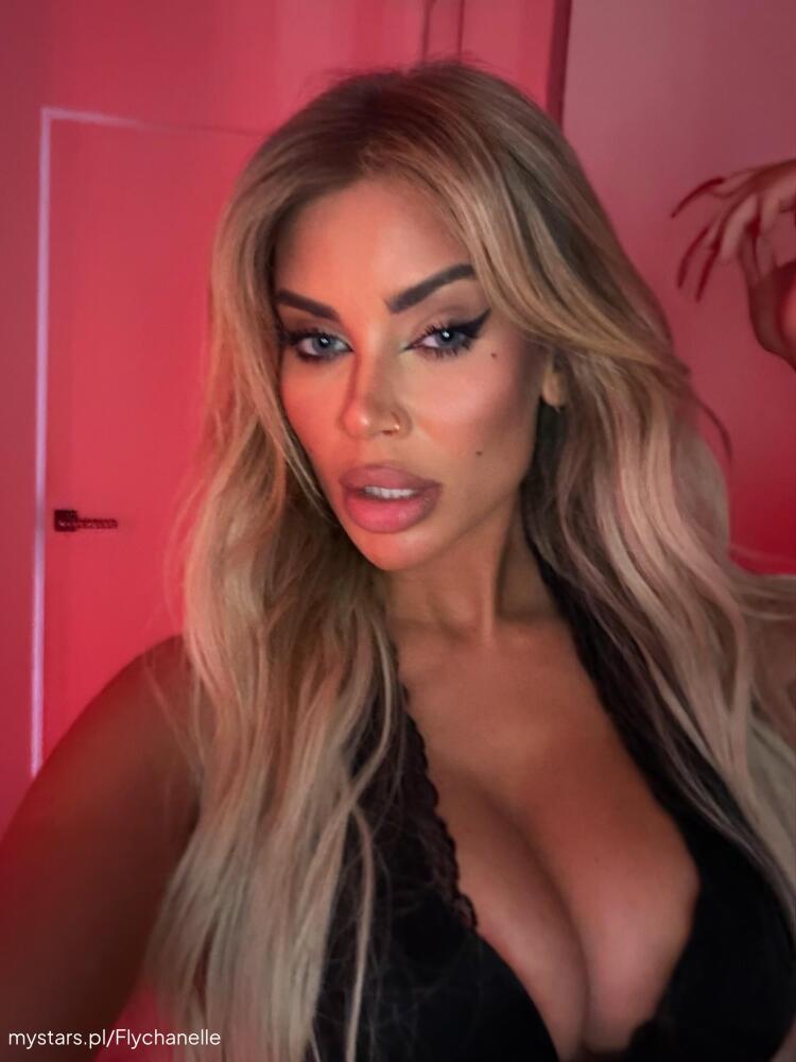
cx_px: 398
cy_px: 531
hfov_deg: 46.8
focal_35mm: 30
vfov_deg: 60.0
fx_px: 920
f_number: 1.9
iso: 800
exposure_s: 1/15
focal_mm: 2.71
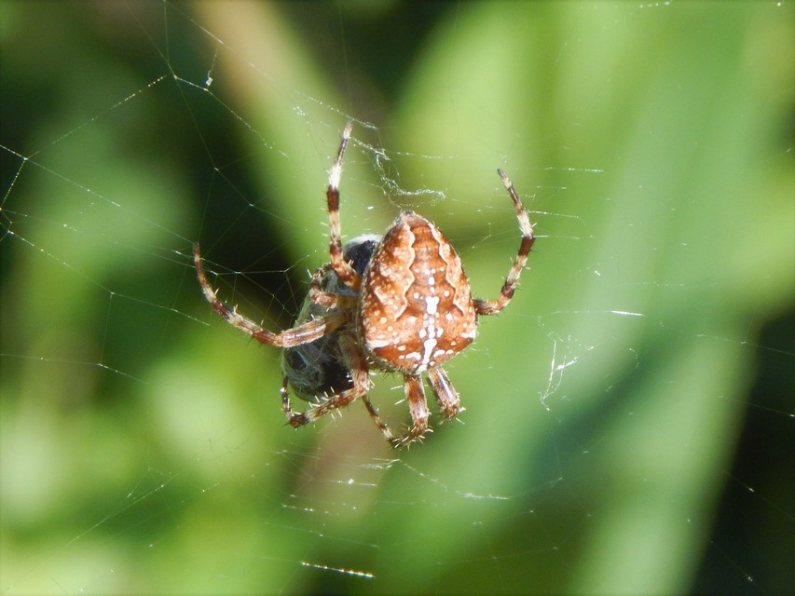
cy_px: 298
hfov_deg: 7.1
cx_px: 398
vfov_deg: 5.3
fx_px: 6408
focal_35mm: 279
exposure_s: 1/250
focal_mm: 50.1
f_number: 5.7
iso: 250
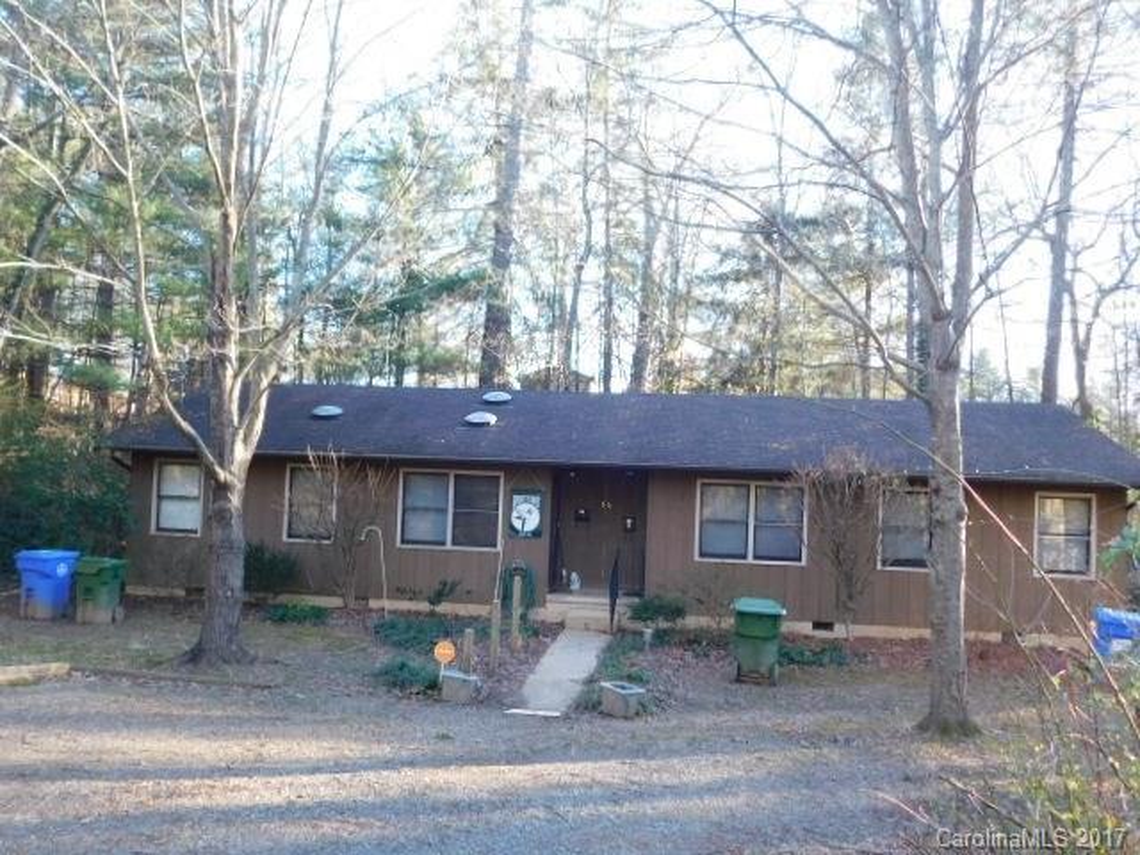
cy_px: 428
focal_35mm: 30
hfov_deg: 60.0
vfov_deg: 46.8
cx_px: 570
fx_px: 988
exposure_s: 1/40
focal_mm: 5.3
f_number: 3.2
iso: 125
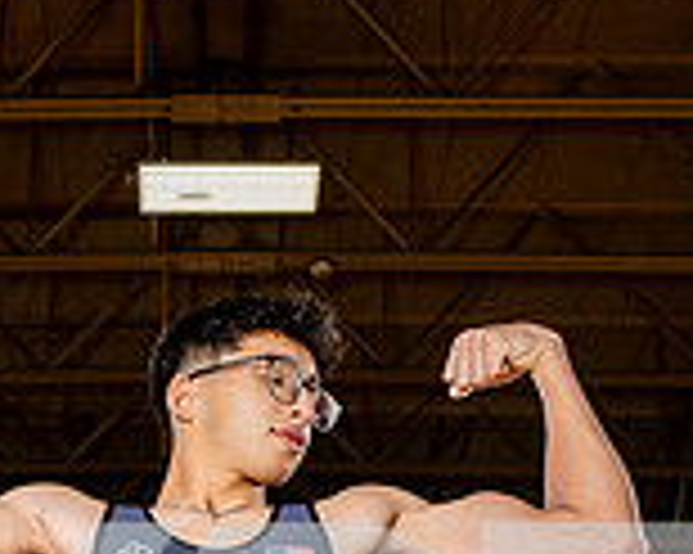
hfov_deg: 24.3
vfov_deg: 16.7
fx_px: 1578
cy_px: 982
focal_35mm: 77
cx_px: 126
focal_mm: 28
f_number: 5.6
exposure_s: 1/250
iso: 320
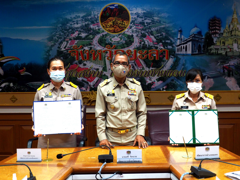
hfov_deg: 41.2
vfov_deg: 31.5
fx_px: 319
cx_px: 120
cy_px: 90
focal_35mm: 46
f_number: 5
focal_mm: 23
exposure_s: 1/60
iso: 800
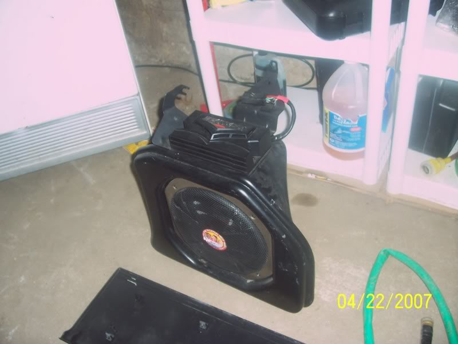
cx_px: 229
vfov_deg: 41.8
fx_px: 450
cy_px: 172
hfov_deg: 54.0
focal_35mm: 34
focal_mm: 5.6
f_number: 2.7
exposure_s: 1/60
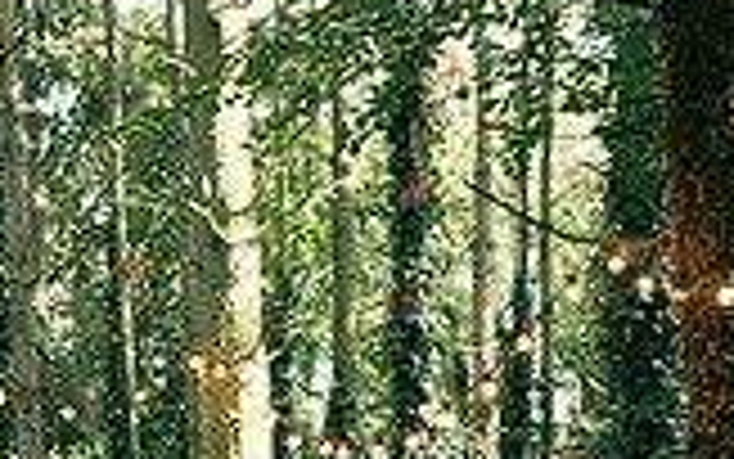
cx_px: 396
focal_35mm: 109
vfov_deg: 11.3
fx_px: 2181
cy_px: 803
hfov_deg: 19.1
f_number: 3.5
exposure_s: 1/250
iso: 800
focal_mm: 30
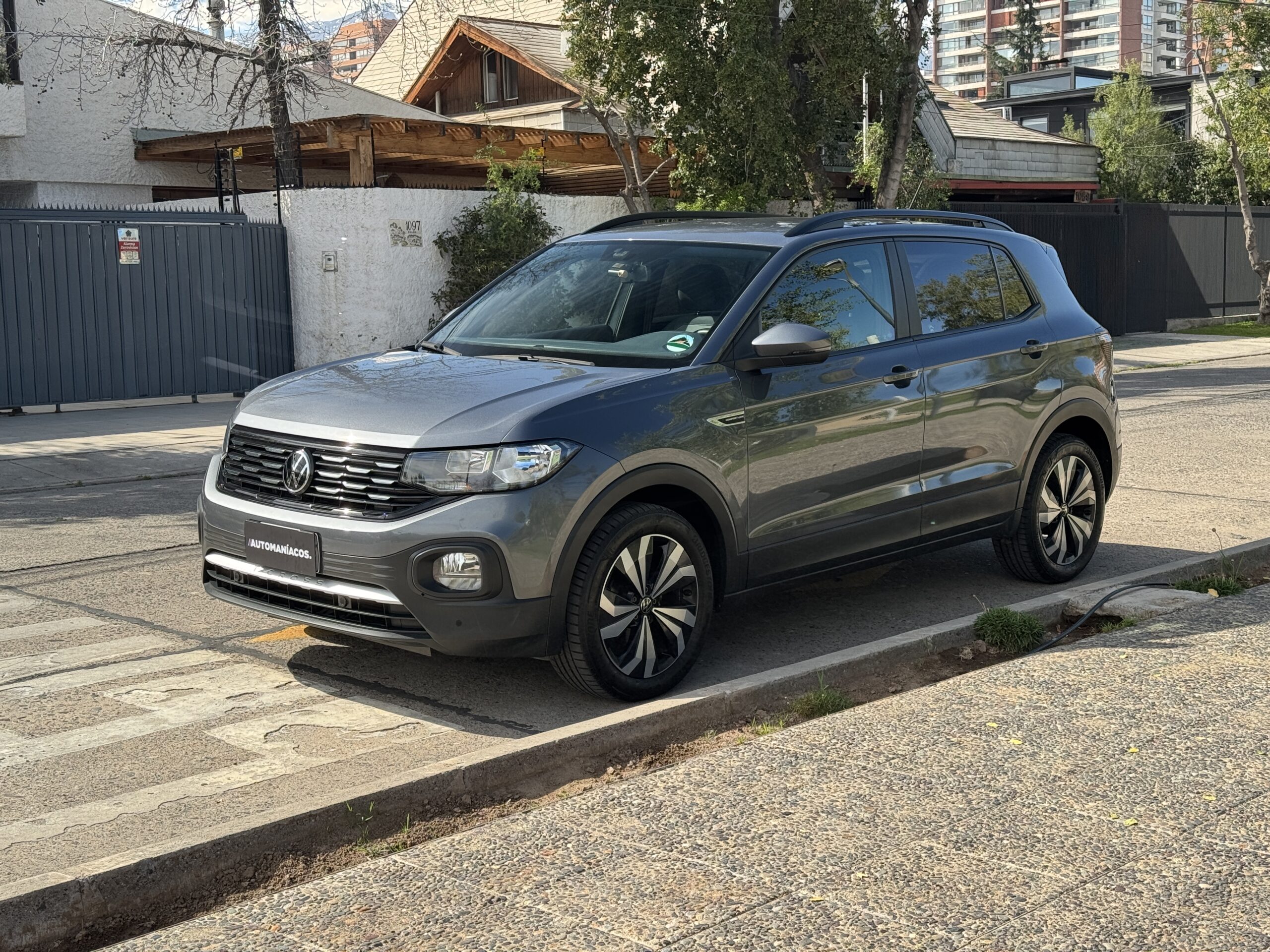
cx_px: 635
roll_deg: +1.6
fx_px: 1761
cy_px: 476
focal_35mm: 48
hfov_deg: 39.7
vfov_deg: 30.3
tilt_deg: -5.6
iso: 64
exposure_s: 1/664
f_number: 1.78
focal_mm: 6.76
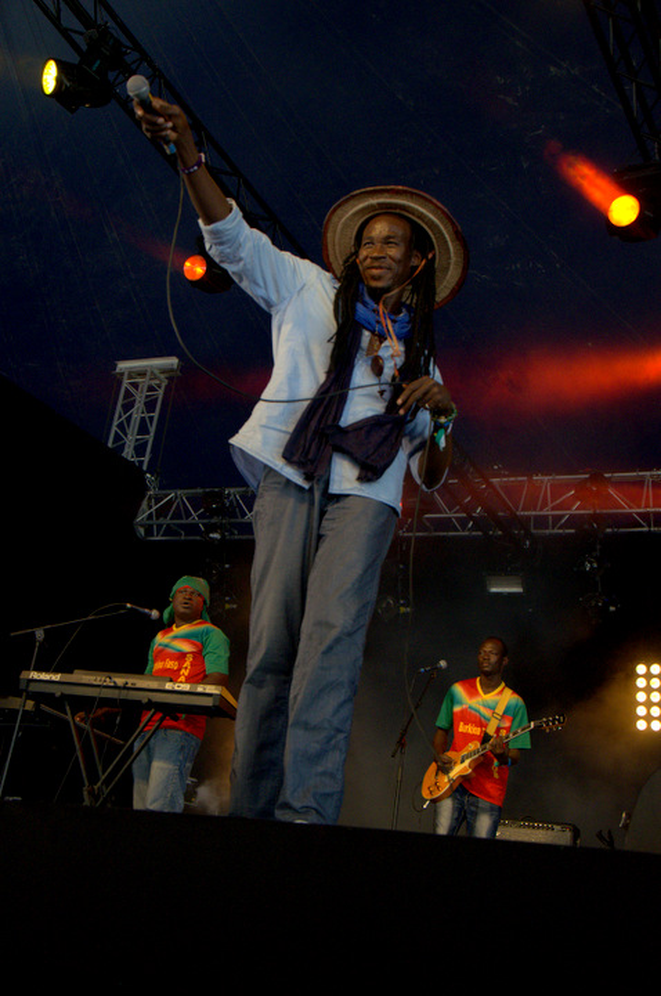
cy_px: 498
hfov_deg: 29.8
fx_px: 1243
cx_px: 330
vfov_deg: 43.7
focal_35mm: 45
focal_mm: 30
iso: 2500
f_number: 5
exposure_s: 1/200
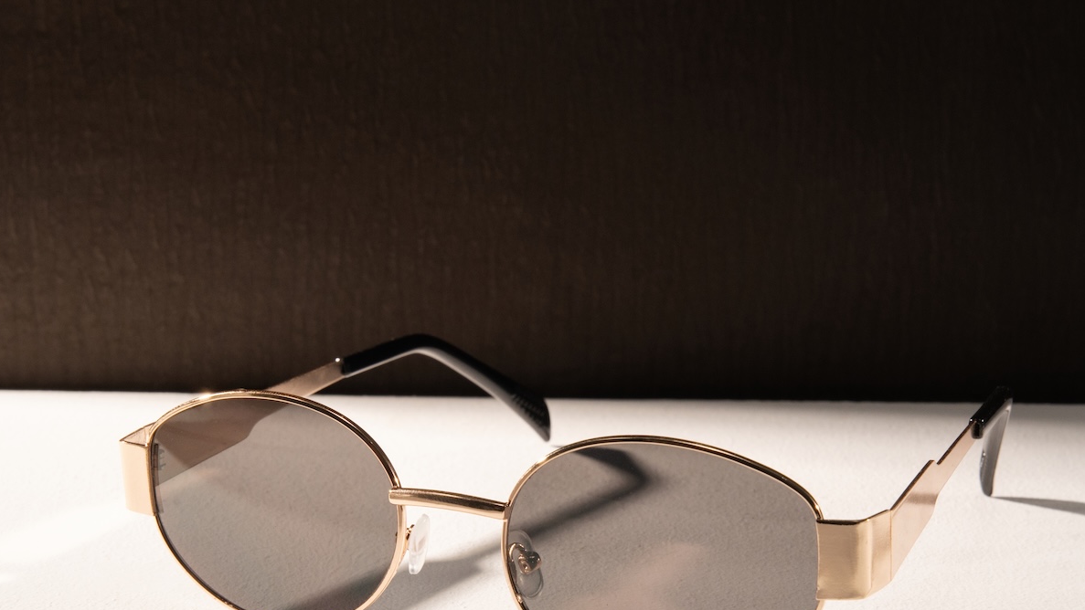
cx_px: 542
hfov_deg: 26.2
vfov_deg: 14.8
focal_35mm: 81
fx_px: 2335
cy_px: 493
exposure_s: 1/100
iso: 800
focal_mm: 51.1
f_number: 18
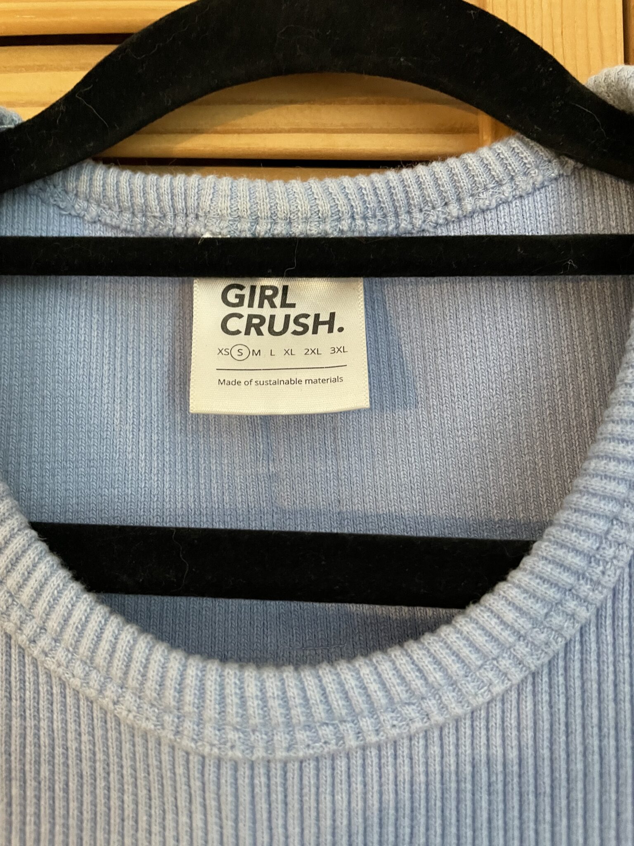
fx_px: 635
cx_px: 317
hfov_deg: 53.1
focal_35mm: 26
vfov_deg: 67.3
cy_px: 423
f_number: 1.6
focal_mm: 4.2
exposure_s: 1/30
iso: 640
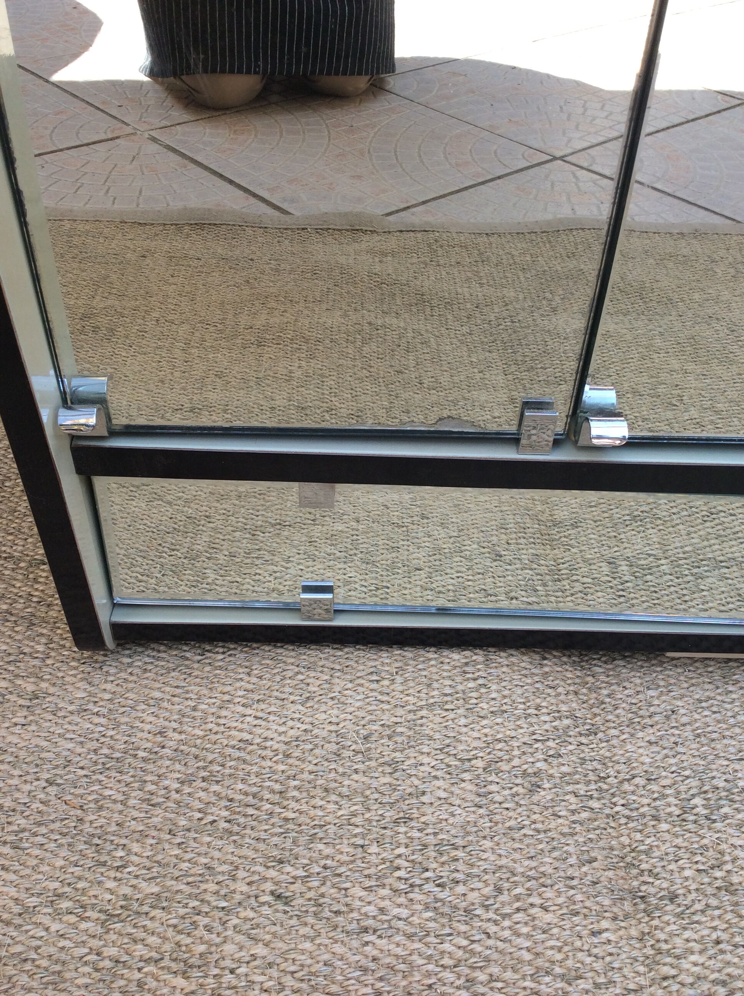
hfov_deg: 44.1
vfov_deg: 56.9
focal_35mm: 32
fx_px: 919
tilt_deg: -40.7
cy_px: 498
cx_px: 372
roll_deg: -3.2
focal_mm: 3.3
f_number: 2.4
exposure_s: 1/237
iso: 32
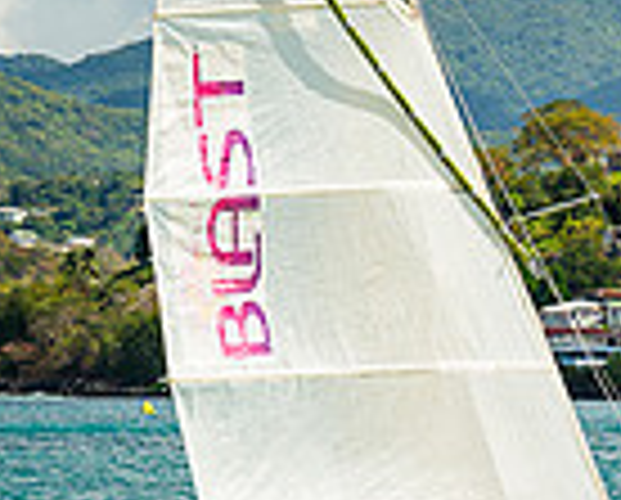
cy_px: 410
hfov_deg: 5.6
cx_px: 1195
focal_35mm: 340
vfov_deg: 4.6
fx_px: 6262
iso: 64
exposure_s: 1/320
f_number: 6.3
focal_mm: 70
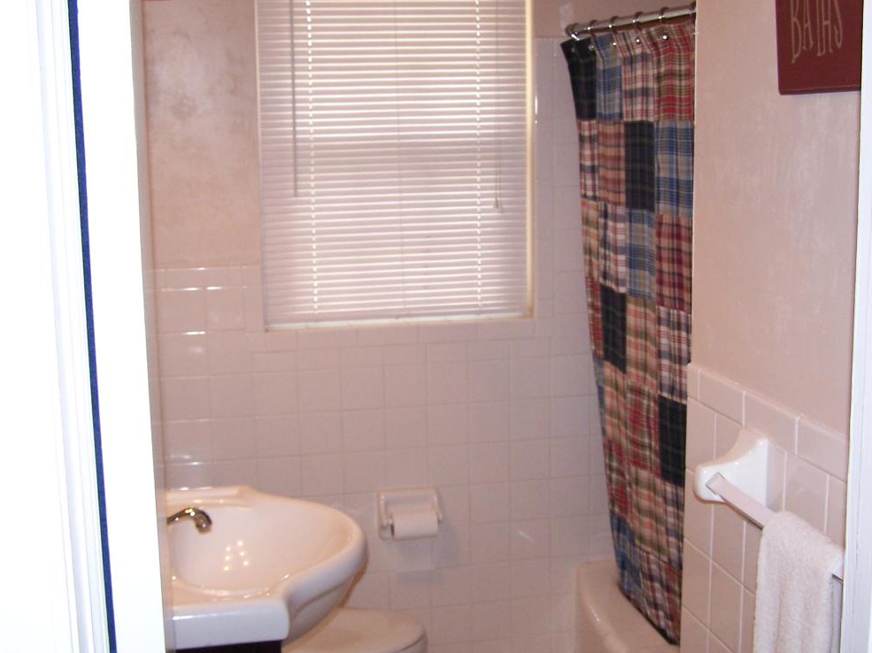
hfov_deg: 36.7
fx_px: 1309
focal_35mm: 52
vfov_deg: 28.0
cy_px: 334
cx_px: 507
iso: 140
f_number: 2.8
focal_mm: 6.7
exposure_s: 1/60
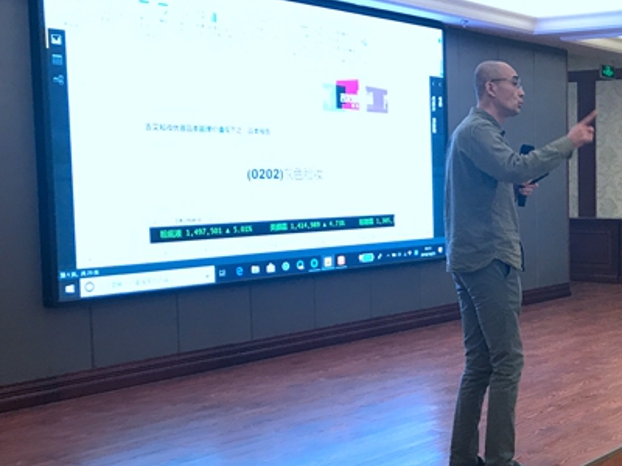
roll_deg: +0.5
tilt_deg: -3.4
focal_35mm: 56
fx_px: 1006
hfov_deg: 31.9
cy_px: 261
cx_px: 613
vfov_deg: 26.1
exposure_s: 1/30
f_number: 1.8
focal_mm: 3.99
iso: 20
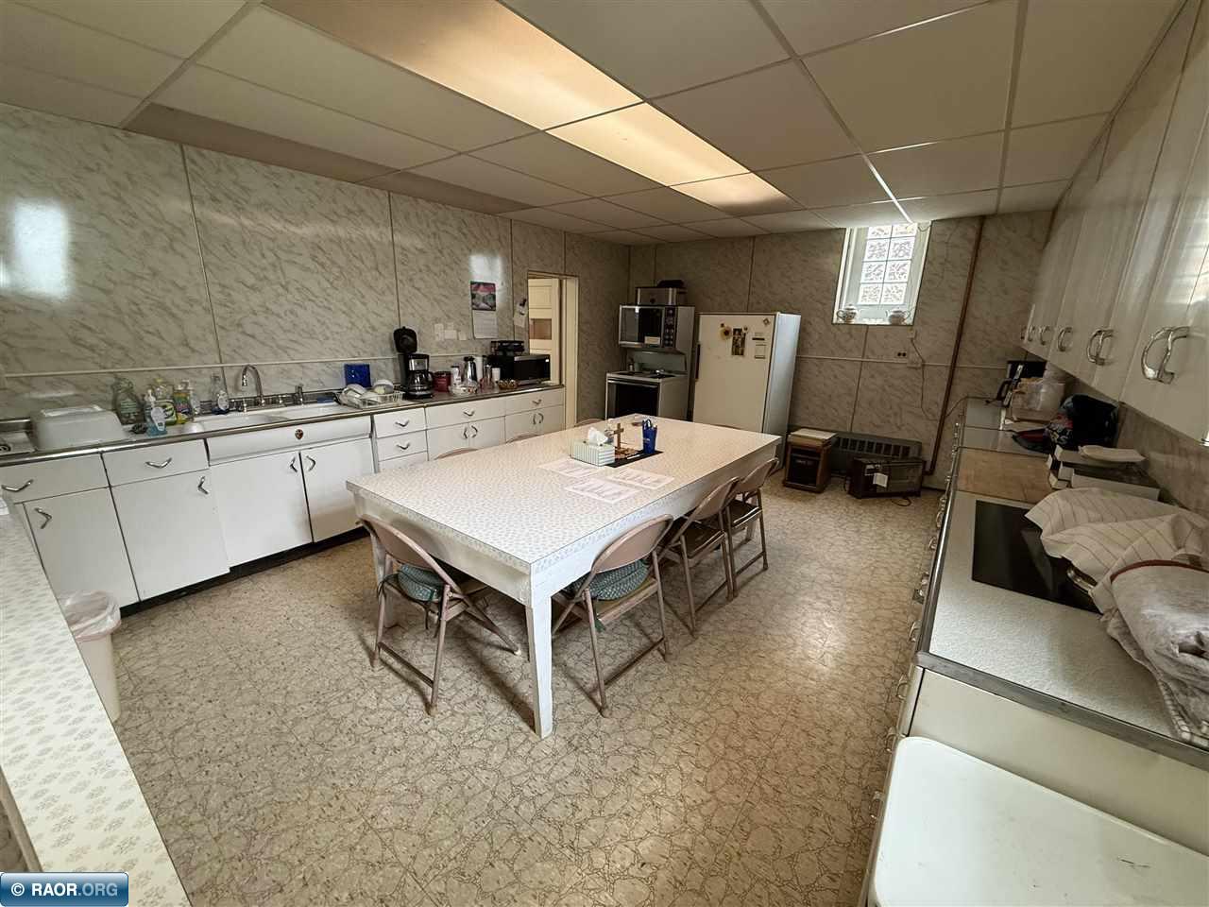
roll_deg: -1.6
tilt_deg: -14.9
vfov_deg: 85.7
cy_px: 454
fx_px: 489
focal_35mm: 14
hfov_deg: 102.1
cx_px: 604
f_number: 2.2
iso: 250
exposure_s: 1/60
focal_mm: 2.22
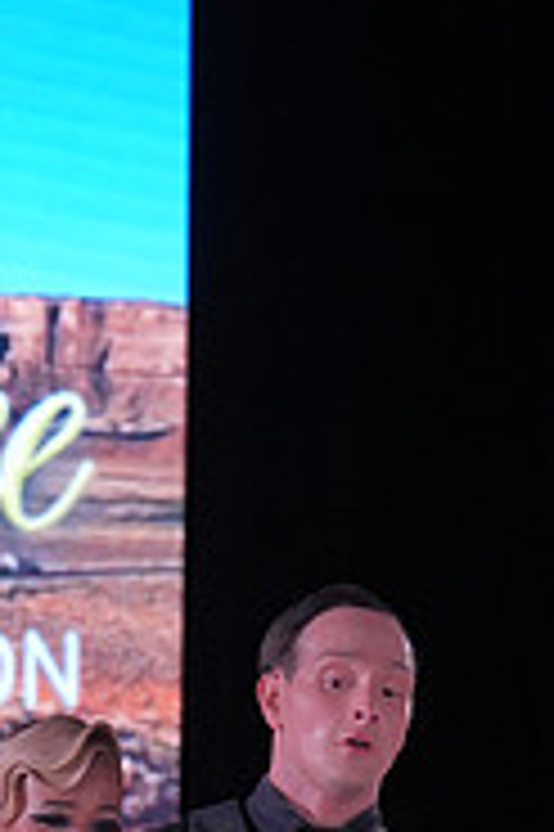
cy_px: 1205
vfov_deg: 4.5
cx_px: 187
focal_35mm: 452
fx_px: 10452
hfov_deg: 3.0
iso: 1000
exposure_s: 1/400
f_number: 4
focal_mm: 96
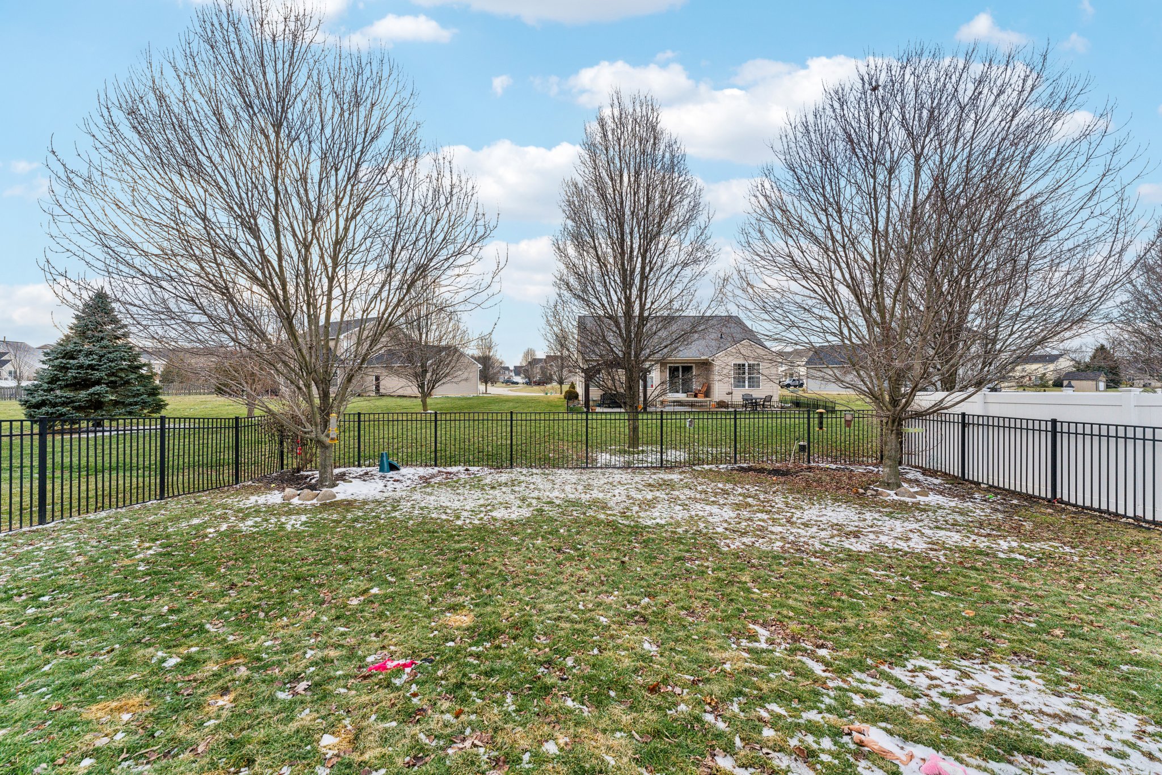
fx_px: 452
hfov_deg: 104.2
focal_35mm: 14
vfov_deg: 81.2
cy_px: 388
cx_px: 581
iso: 640
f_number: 8
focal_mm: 14
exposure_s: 1/640
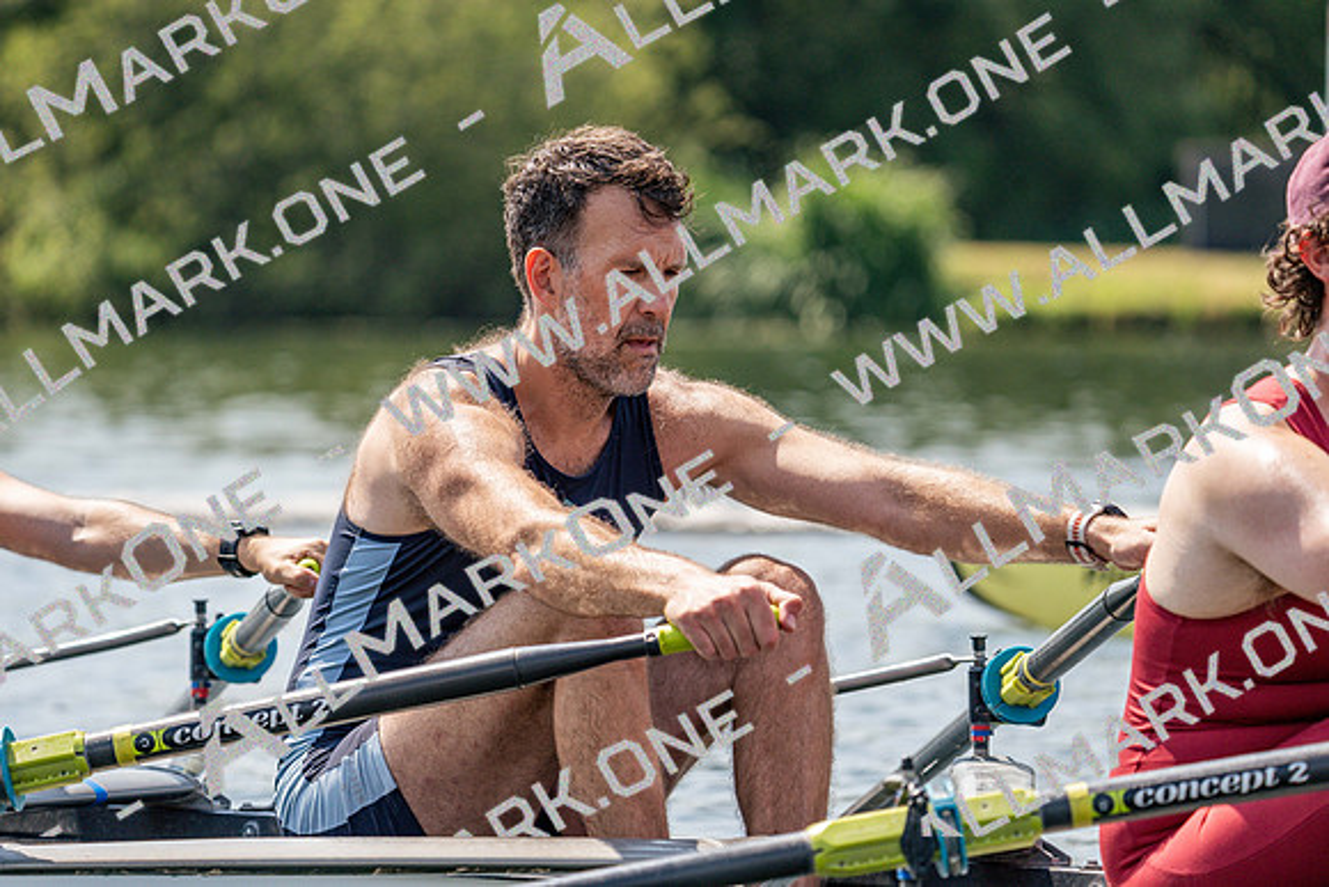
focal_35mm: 289
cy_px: 444
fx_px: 10671
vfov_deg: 4.8
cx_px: 664
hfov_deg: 7.1
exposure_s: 1/1600
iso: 320
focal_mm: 289
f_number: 5.6
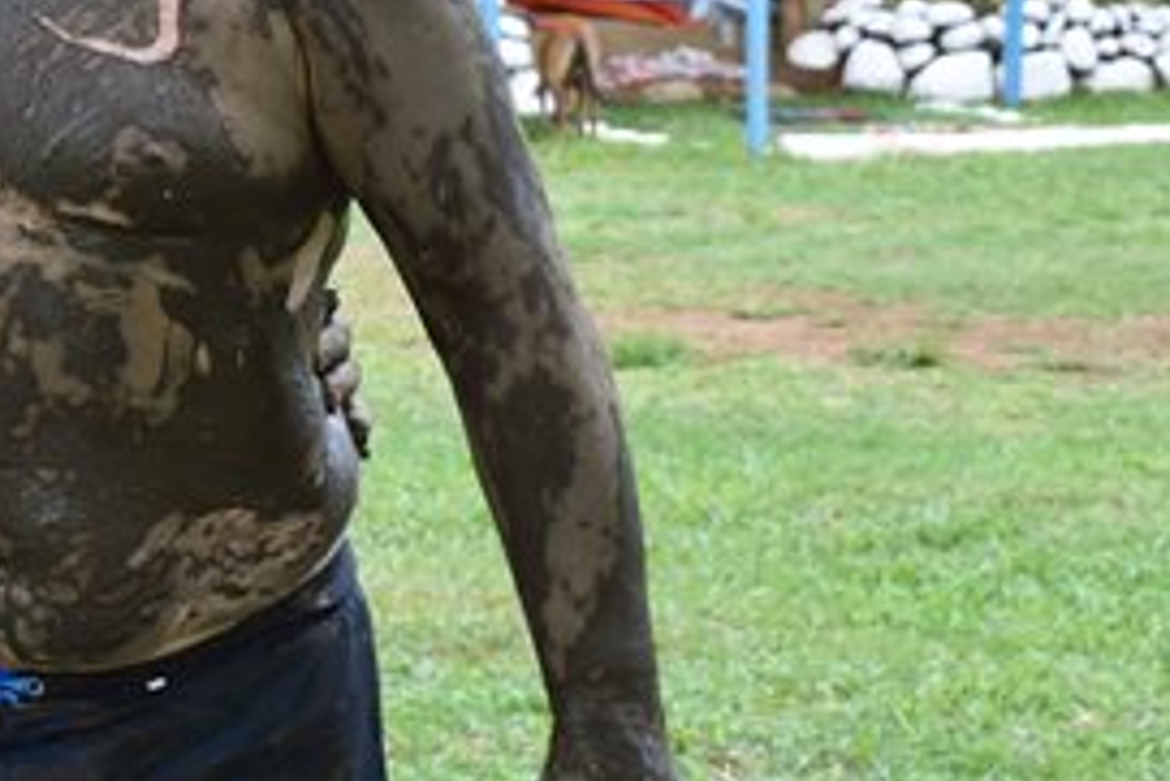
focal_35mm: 188
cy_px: -110
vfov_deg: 7.3
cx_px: -104
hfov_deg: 10.8
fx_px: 6113
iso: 100
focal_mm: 34
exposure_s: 1/200
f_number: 7.1
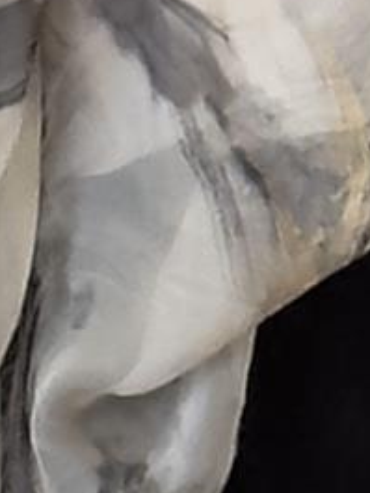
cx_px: 485
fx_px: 5283
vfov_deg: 5.0
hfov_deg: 4.0
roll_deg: +1.2
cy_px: 1641
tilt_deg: -22.8
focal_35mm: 371
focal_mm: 6.86
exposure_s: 1/100
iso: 100
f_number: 1.78
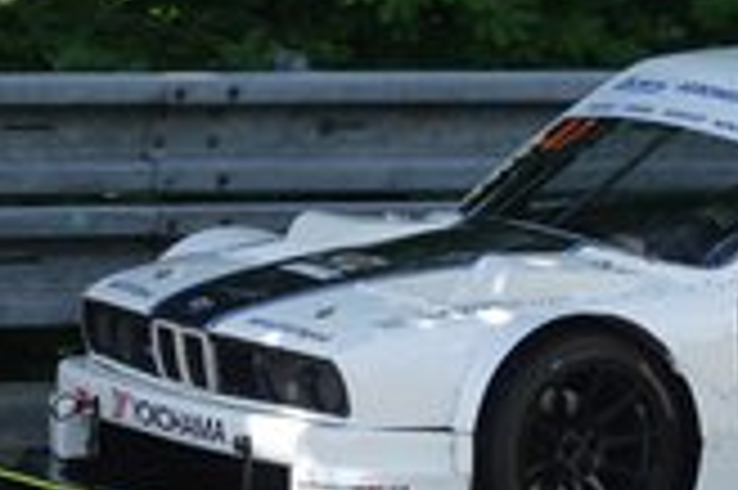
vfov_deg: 1.6
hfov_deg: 2.4
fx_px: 17960
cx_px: 855
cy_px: 391
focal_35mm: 877
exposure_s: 1/800
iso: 200
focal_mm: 117.29
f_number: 4
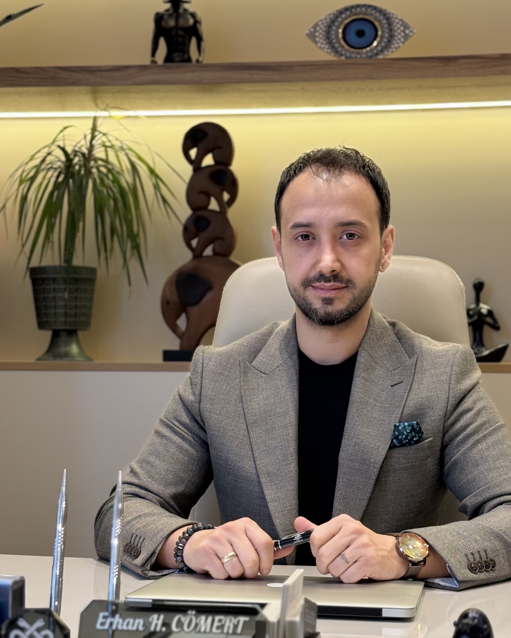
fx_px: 1248
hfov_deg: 23.1
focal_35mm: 66
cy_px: 413
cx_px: 277
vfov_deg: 28.6
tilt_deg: -1.1
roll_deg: +0.0
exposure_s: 1/100
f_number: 1.78
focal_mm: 6.76
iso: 125
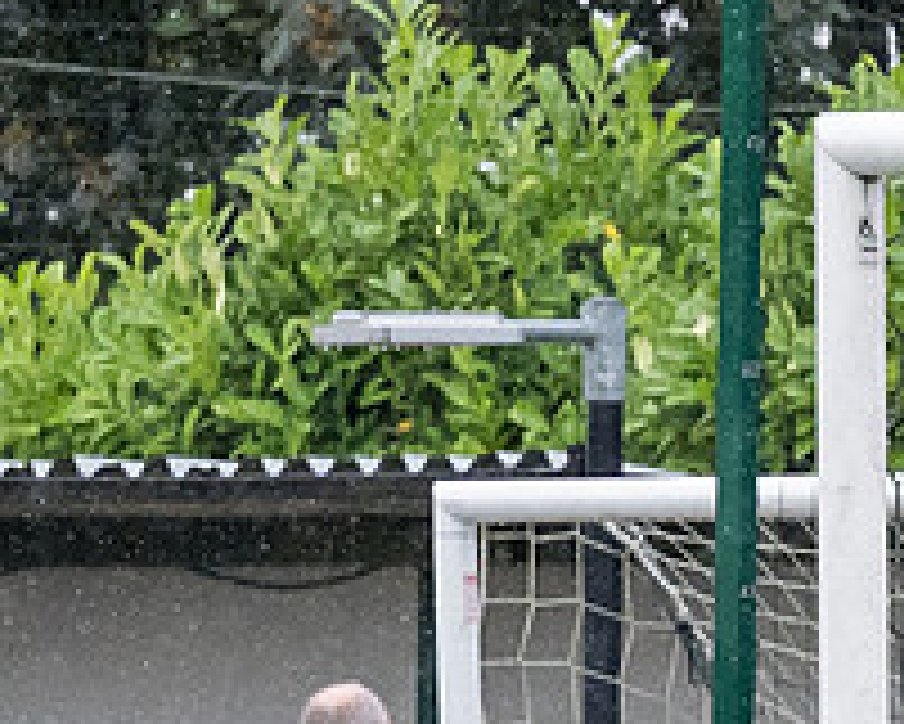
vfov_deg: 1.3
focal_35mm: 1197
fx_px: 32041
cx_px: 1090
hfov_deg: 1.6
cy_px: 1396
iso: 2000
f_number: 2.8
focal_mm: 165
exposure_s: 1/1250
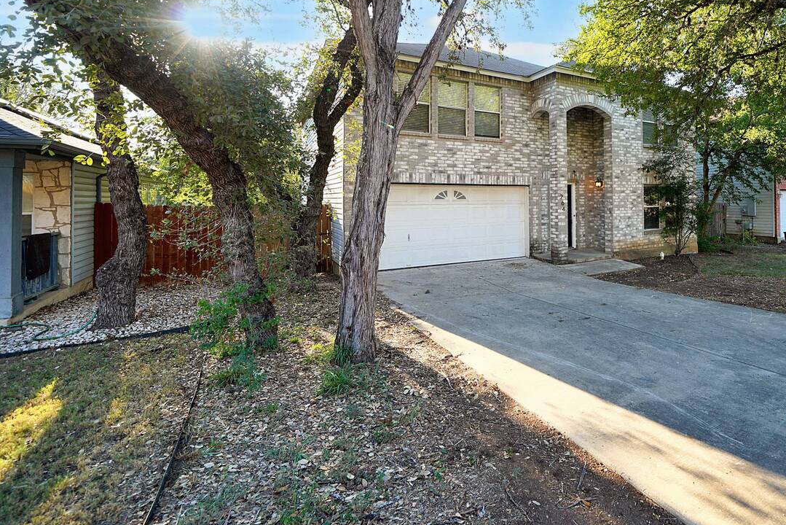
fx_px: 393
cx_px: 519
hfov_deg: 87.1
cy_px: 184
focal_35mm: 18
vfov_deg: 66.0
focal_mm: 12
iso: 100
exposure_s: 1/100
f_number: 5
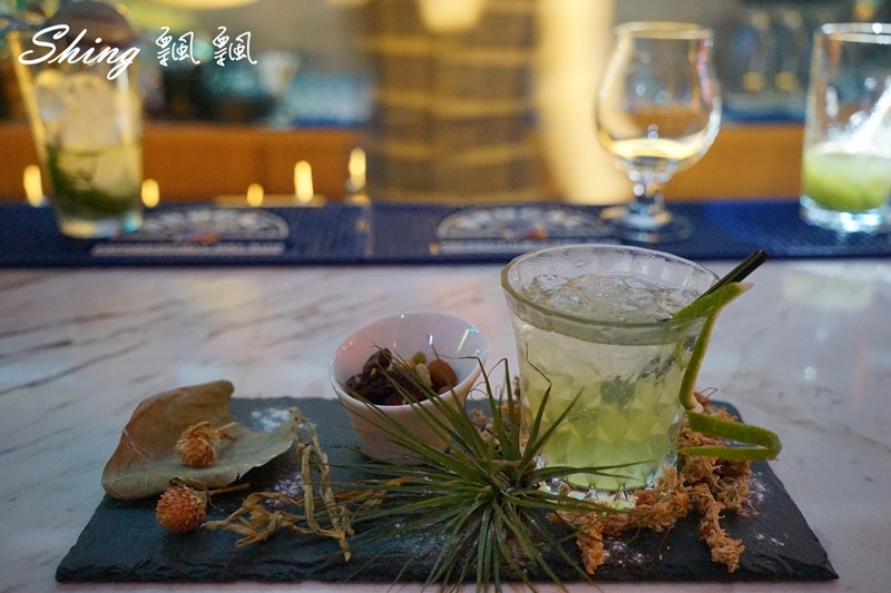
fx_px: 841
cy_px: 296
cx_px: 446
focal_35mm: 34
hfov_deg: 55.8
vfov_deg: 38.9
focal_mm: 34
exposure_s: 1/20
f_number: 4
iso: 5000
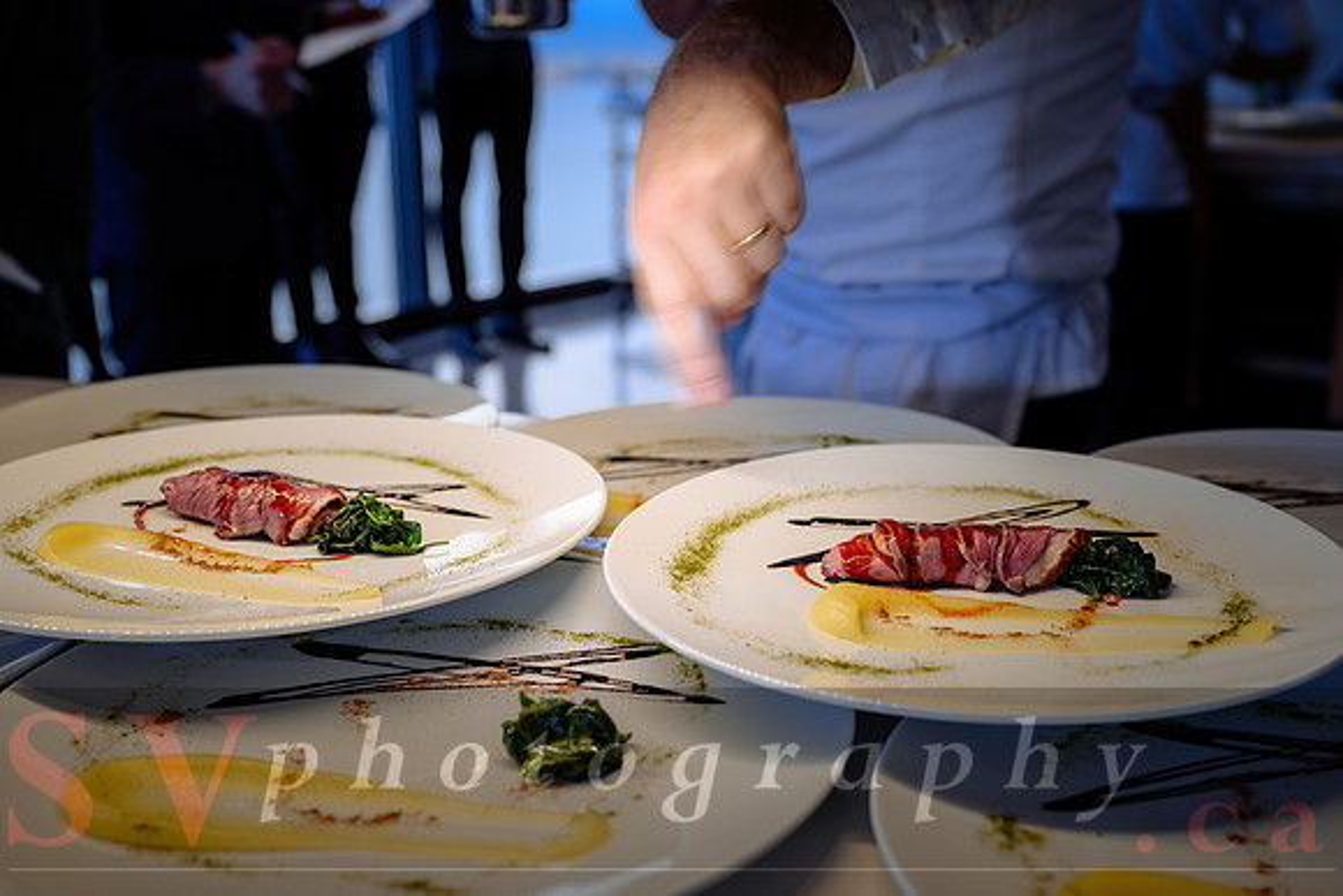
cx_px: 756
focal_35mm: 41
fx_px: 1513
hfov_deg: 47.8
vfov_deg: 33.0
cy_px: 505
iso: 100
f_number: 4
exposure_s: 1/80
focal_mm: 36
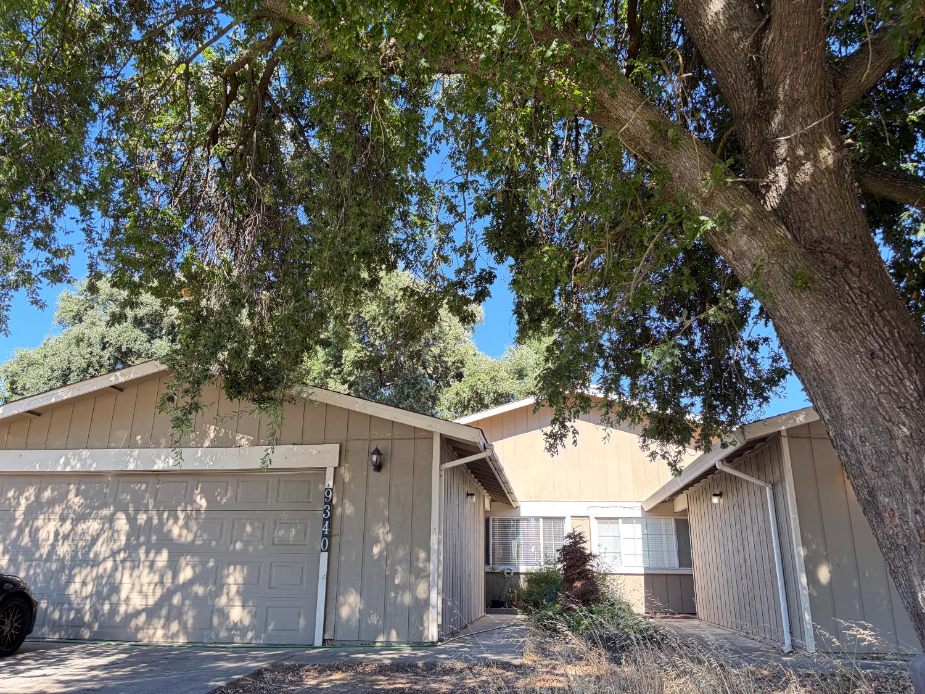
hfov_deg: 67.3
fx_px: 695
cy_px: 347
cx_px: 462
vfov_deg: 53.1
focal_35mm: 26
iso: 50
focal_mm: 5.96
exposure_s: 1/267
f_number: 1.6
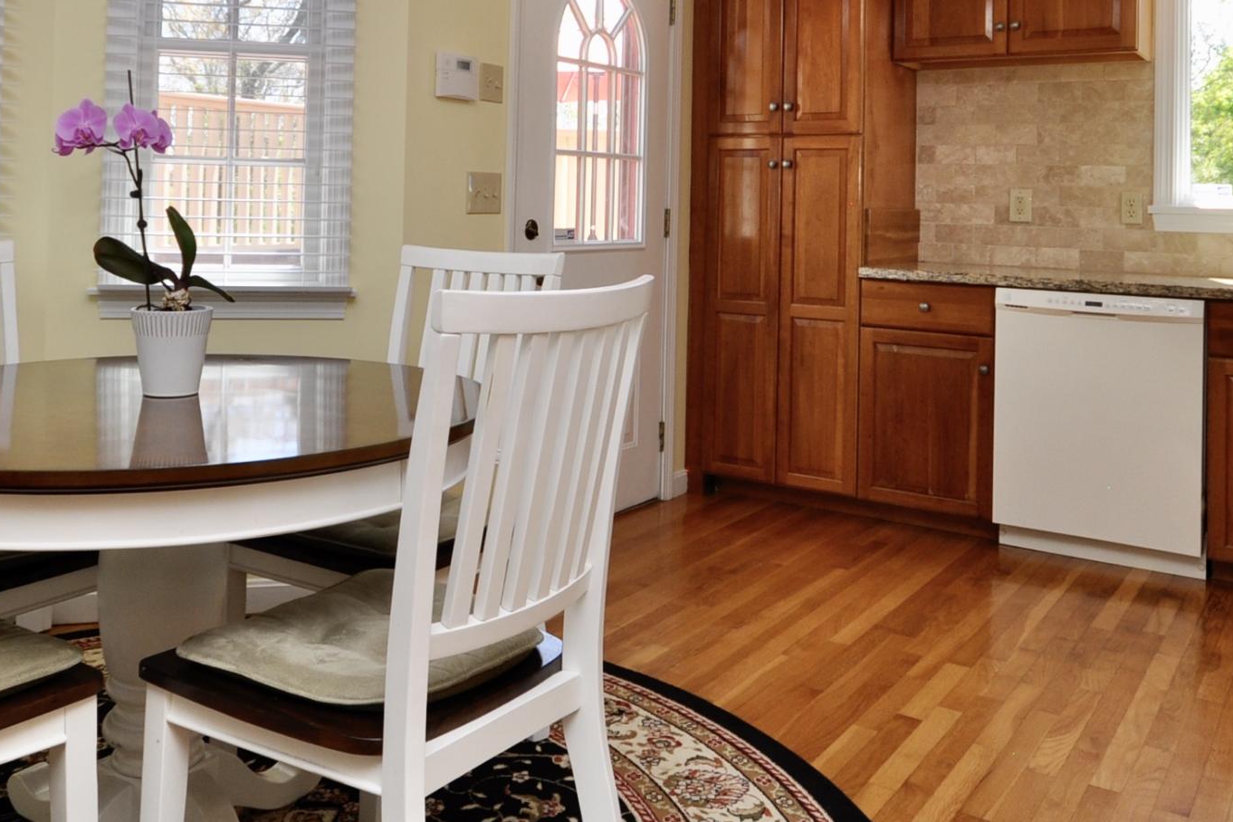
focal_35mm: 33
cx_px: 552
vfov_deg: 38.4
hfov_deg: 57.1
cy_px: 161
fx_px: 1130
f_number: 5.6
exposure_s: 1/60
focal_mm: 10
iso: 200
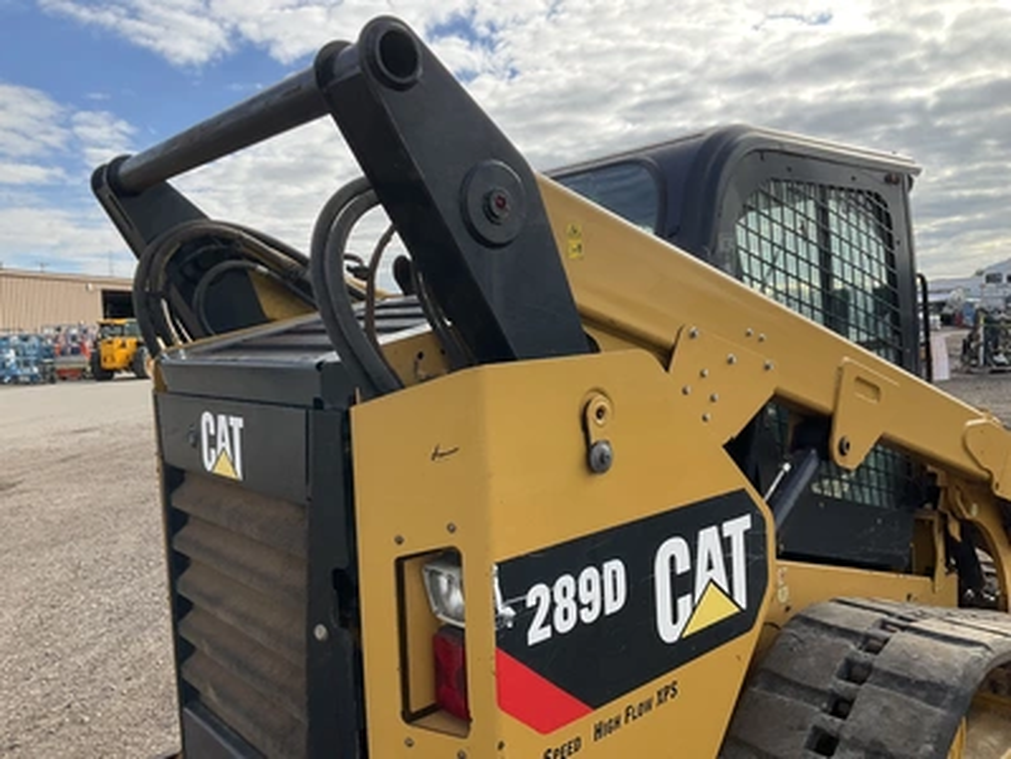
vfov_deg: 48.2
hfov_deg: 61.7
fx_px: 847
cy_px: 380
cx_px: 506
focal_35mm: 29
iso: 25
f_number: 1.8
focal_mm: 3
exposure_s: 1/898
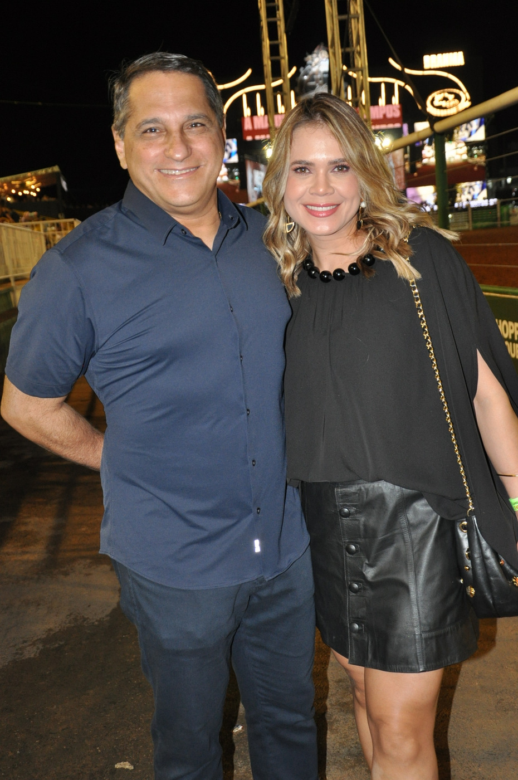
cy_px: 390
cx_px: 259
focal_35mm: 42
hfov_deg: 31.8
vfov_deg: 46.4
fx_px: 909
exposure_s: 1/60
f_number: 4
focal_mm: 28
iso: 800
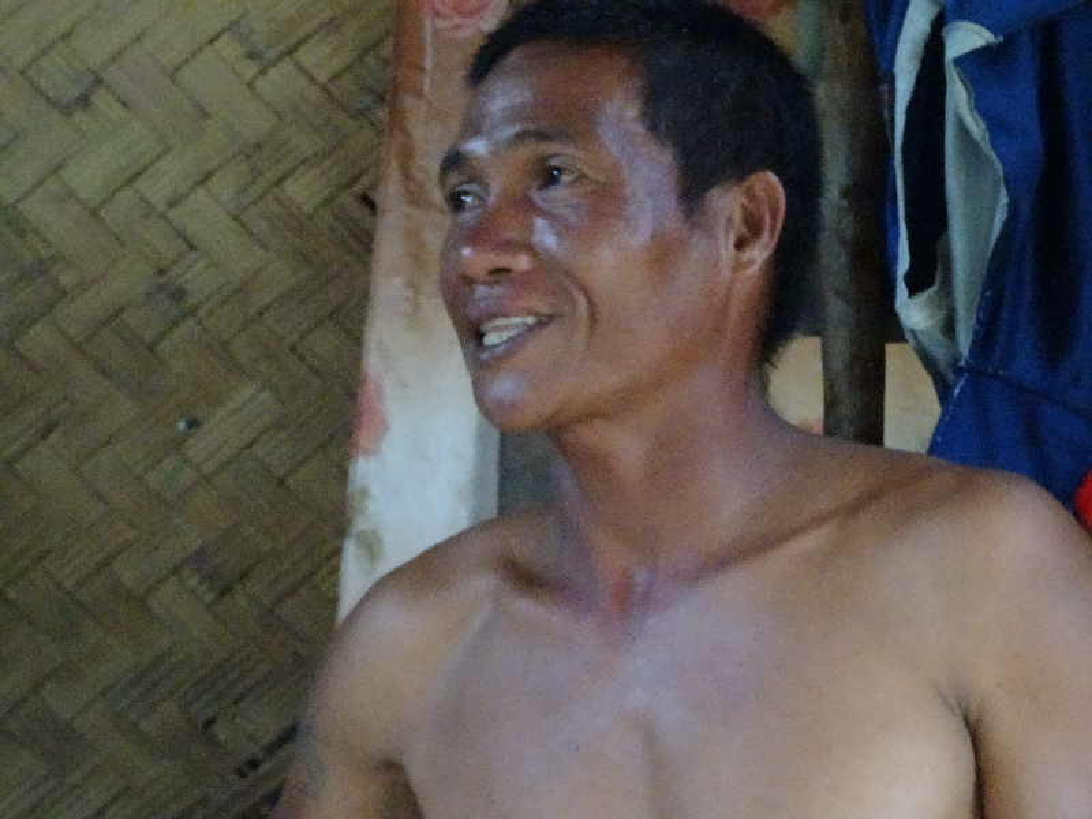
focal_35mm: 105
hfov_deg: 18.7
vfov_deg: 14.1
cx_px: 546
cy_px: 410
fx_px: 3312
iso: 3200
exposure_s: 1/25
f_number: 5
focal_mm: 17.97
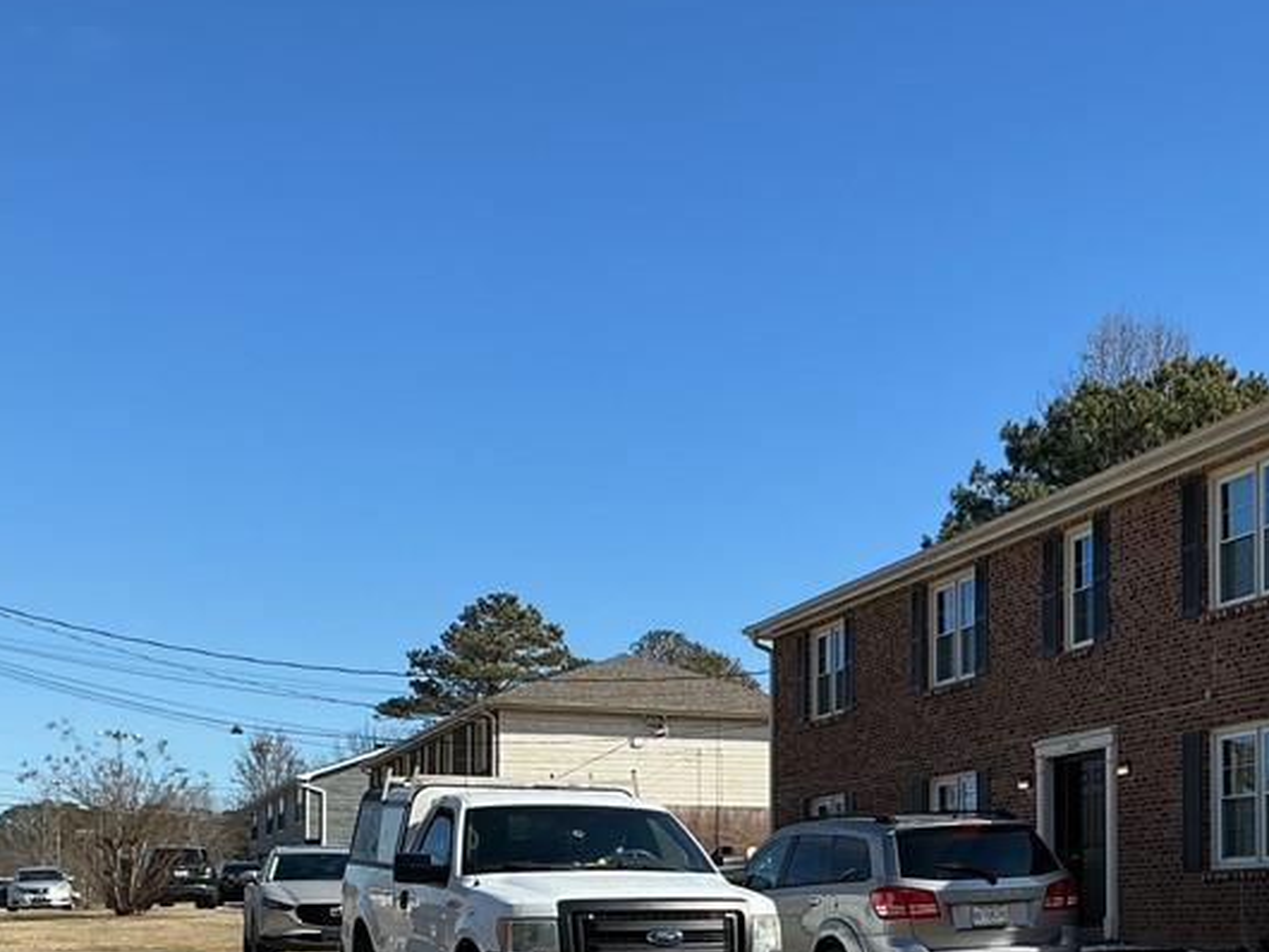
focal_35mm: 56
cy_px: 849
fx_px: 2054
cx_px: 972
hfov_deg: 33.6
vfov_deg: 25.4
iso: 25
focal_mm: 3
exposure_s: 1/1534
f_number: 1.8
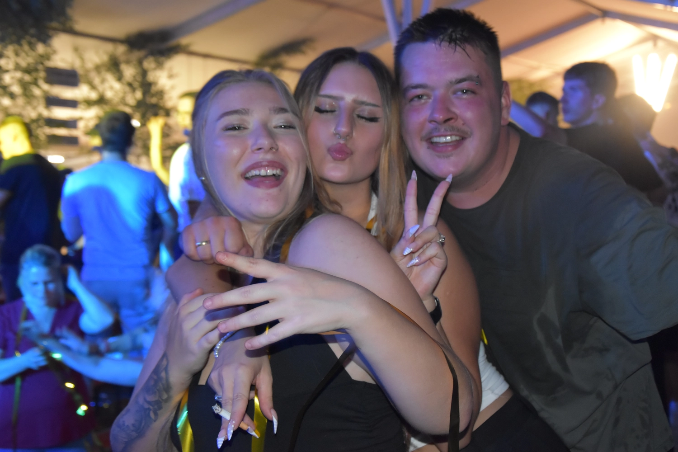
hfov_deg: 37.9
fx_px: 989
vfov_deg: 25.8
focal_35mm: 52
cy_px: 226
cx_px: 339
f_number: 4.5
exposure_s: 1/60
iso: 2800
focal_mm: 35
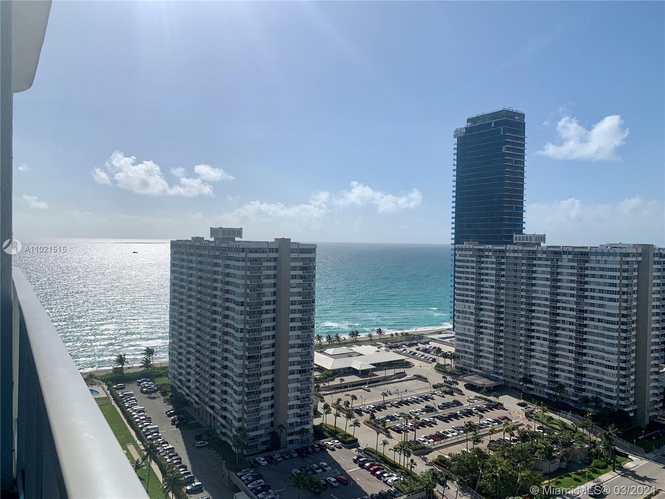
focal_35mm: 26
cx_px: 332
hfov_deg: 67.3
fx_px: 499
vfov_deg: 53.1
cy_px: 250
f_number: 1.8
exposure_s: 1/8000
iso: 25
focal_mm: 4.25
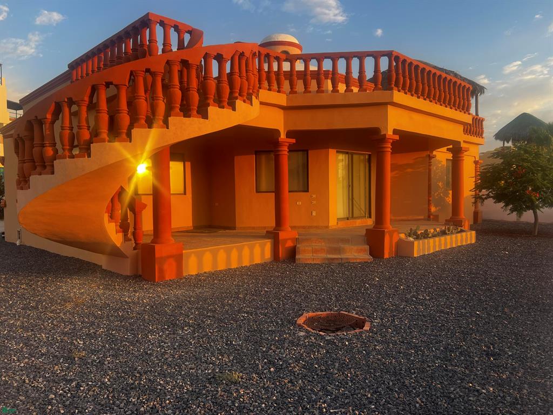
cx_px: 276
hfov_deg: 67.3
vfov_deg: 53.1
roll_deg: +1.2
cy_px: 208
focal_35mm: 26
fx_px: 415
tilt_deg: -2.6
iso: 50
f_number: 1.5
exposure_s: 1/584
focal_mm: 5.7
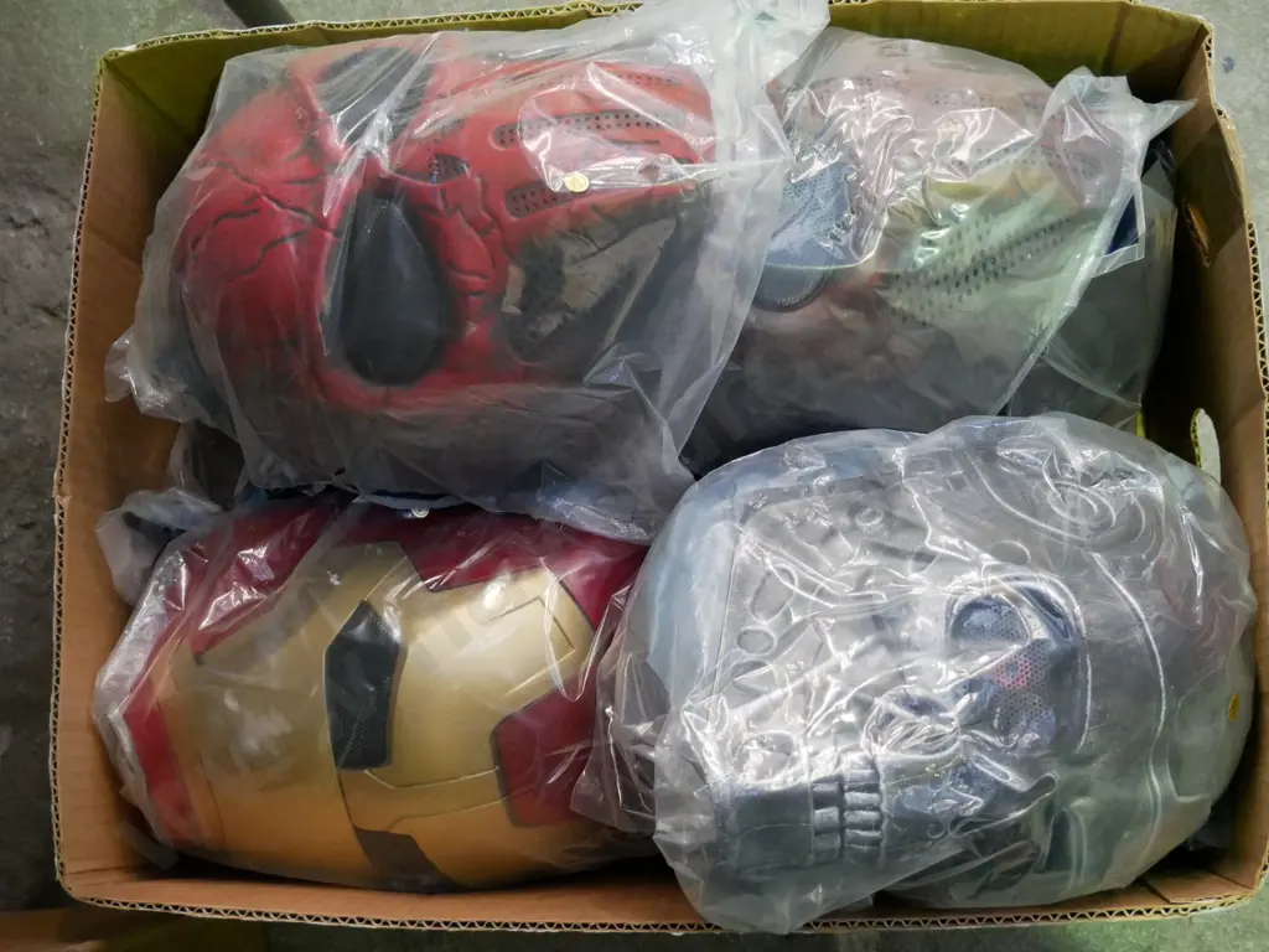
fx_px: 1613
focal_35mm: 44
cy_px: 476
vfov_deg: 32.9
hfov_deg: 42.9
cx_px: 634
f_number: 4.2
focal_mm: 22
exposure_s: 1/60
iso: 2500
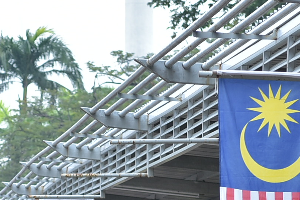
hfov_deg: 5.3
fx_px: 3251
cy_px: 204
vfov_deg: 3.5
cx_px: 20
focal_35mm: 390
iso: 200
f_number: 4.5
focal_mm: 70
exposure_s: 1/320
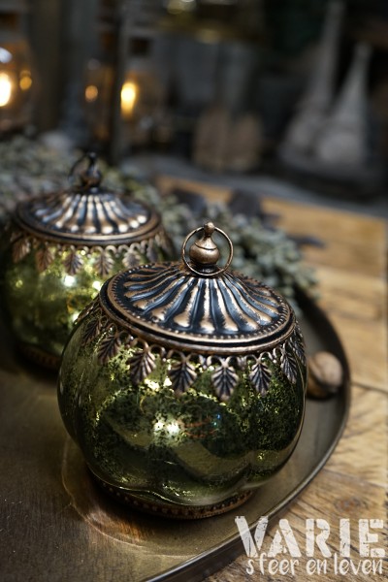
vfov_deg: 57.2
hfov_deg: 40.0
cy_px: 291
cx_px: 194
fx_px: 533
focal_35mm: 33
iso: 1600
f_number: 4
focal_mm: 33
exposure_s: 1/60
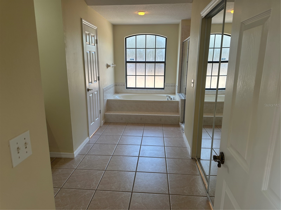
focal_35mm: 24
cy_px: 105
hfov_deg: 71.6
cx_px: 140
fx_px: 195
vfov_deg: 56.8
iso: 80
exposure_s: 1/134
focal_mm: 6.86
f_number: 1.78
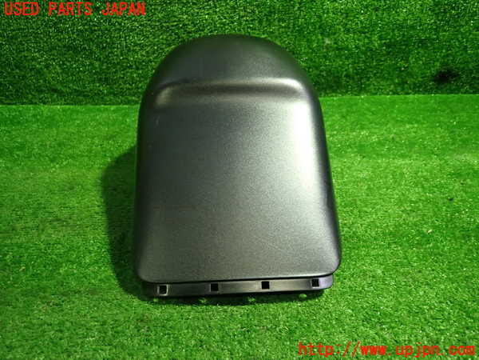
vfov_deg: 54.9
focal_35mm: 25
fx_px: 346
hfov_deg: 69.4
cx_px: 240
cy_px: 180
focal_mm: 4.5
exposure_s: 1/30
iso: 250
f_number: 2
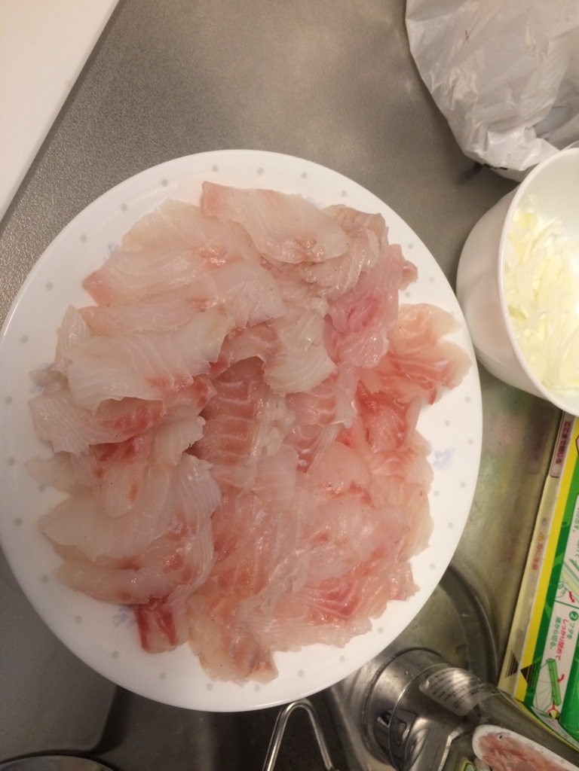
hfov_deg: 48.2
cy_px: 386
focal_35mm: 29
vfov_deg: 61.7
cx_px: 290
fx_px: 647
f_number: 2.2
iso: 100
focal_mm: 4.15
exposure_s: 1/30
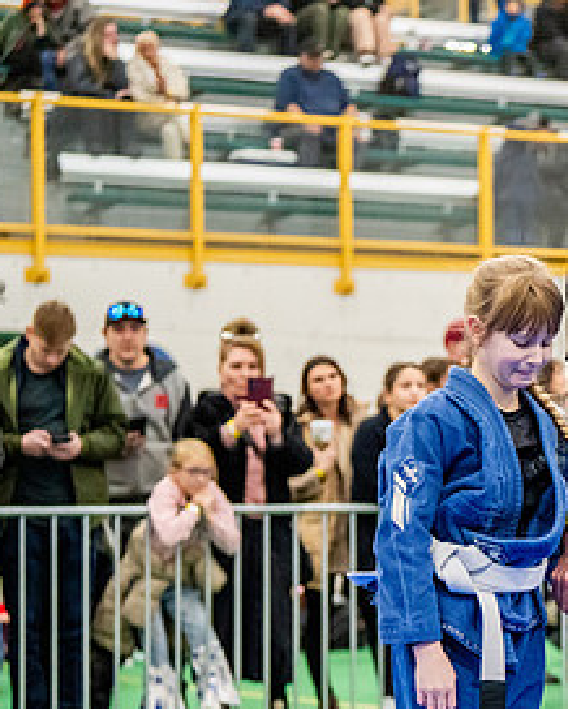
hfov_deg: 10.8
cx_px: 719
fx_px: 2939
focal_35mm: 140
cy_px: 502
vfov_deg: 13.7
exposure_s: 1/500
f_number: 2.8
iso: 6400
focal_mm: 70
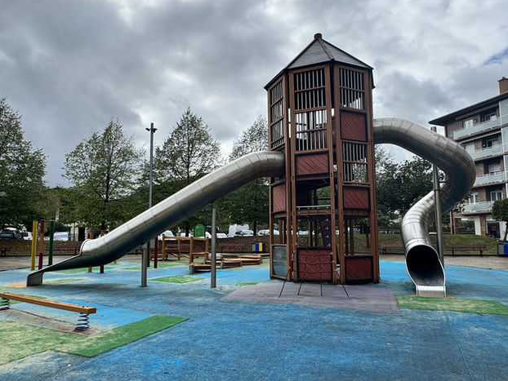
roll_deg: +0.9
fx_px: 264
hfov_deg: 87.7
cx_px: 254
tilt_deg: +5.1
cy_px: 209
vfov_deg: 71.5
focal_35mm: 18
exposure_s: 1/1126
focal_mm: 2.22
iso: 50
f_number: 2.2
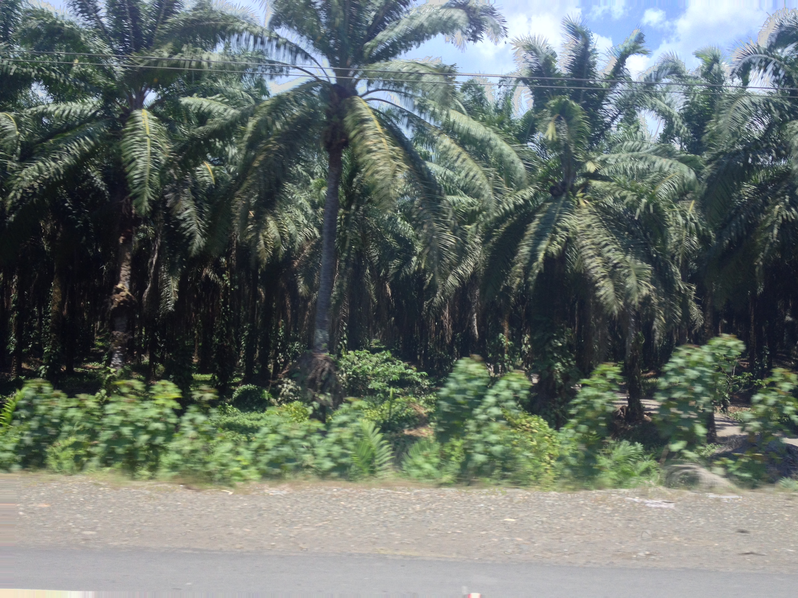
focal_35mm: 35
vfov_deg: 40.7
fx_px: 807
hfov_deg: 52.6
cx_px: 399
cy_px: 299
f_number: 2.4
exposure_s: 1/175
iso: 50
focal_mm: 4.28
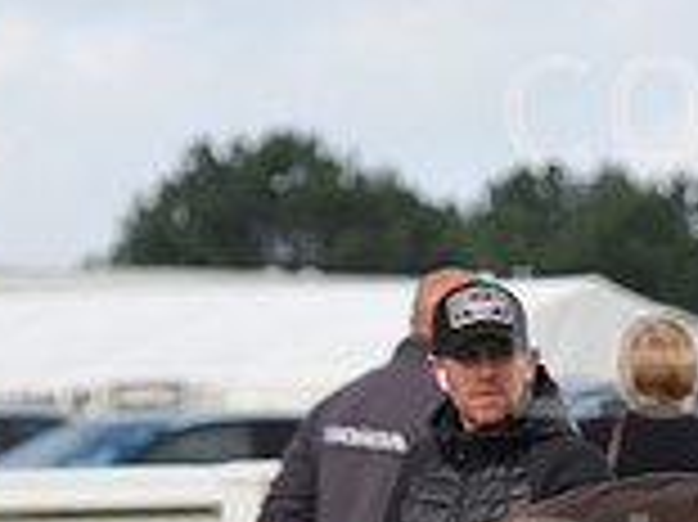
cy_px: 385
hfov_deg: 4.6
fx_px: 8684
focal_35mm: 431
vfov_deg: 3.4
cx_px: 1094
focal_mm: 120
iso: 500
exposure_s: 1/2000
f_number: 5.6
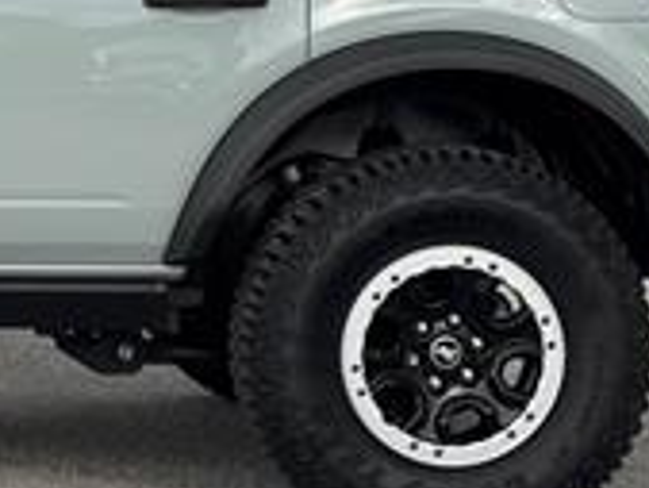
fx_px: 3415
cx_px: -227
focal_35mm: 182
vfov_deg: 8.1
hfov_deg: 10.6
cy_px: 58
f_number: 1.78
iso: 64
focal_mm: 6.76
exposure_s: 1/390
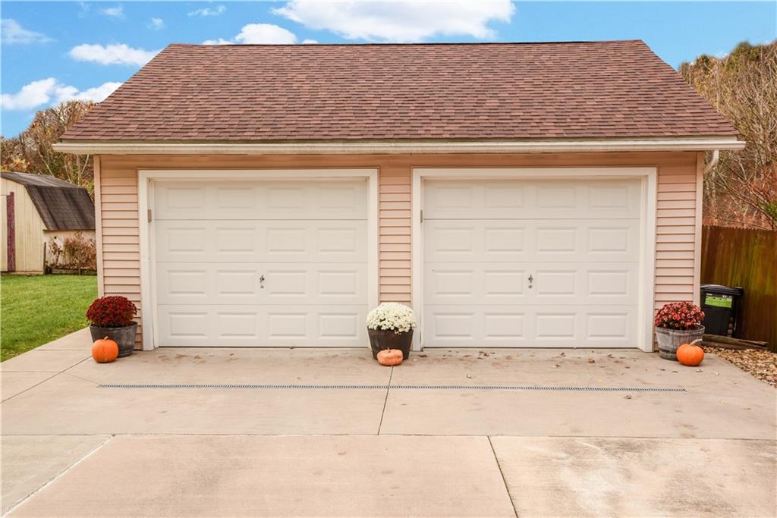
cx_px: 388
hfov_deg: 50.7
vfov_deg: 35.1
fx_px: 820
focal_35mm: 38
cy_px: 259
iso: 800
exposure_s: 1/500
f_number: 11
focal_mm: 38
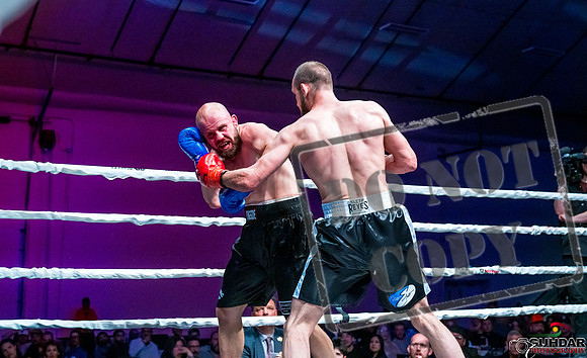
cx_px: 332
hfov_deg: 38.2
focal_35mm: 53
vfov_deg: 23.8
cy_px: 137
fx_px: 847
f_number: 4
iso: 4000
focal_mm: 46
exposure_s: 1/1000
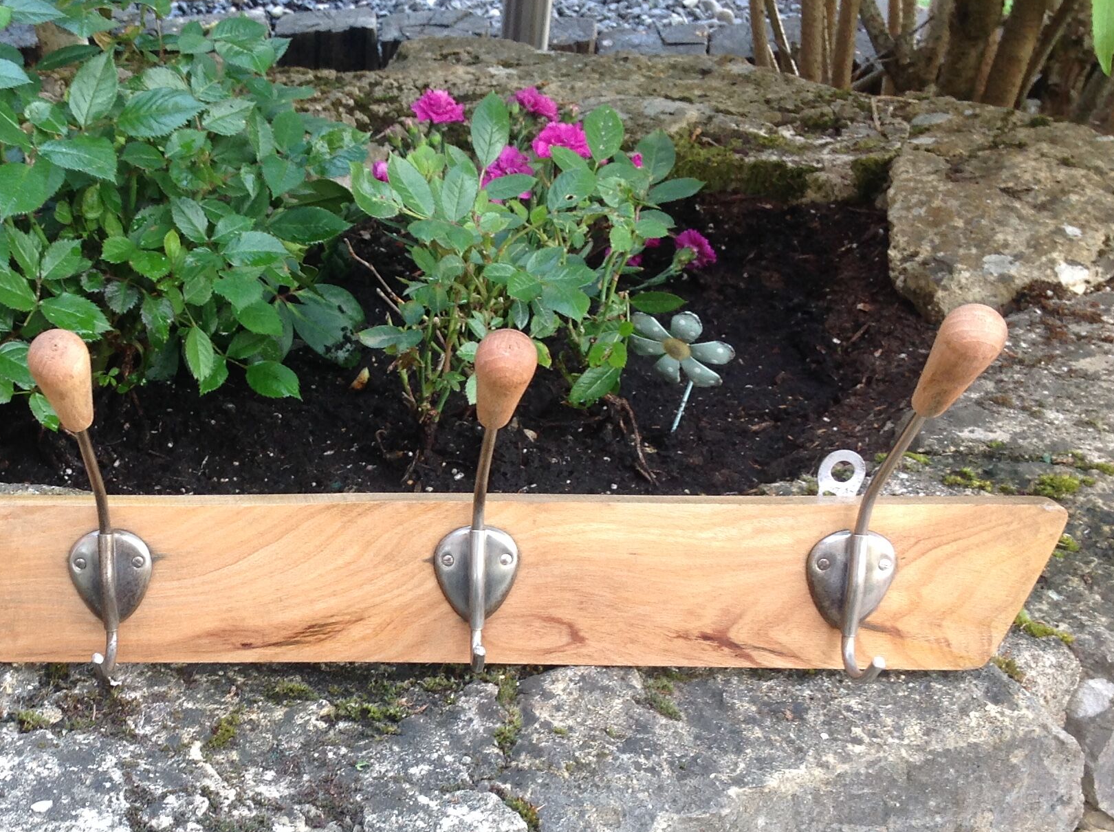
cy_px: 613
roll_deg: +2.8
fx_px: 1800
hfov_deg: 33.8
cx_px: 297
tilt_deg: -35.7
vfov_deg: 25.8
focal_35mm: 56
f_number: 2.4
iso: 64
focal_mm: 4.28
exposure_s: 1/25
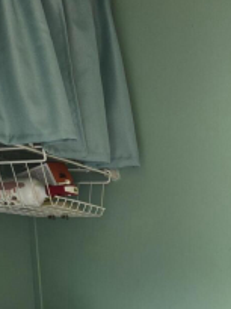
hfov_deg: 17.9
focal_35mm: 75
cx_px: 325
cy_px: 433
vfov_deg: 22.4
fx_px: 669
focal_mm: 5.4
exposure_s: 1/180
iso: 32
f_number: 1.8
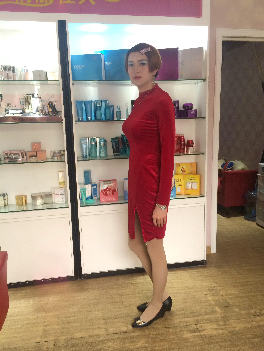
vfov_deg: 61.7
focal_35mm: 29
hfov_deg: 48.2
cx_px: 132
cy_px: 176
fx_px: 295
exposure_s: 1/33
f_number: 2.2
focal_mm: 4.15
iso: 50
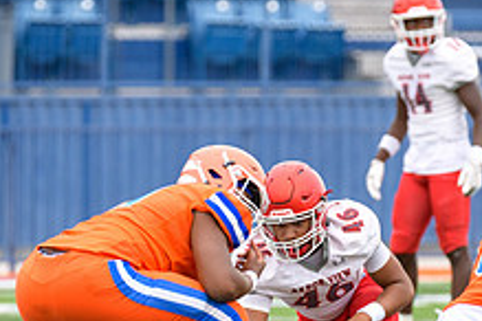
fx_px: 8863
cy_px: 324
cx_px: 335
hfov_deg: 3.1
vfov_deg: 2.1
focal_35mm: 662
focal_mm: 250
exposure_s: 1/1000
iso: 640
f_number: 3.5
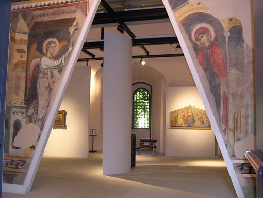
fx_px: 289
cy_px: 99
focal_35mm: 38
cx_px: 132
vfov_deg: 37.8
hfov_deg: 49.0
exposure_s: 1/30
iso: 400
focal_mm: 8
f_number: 2.8
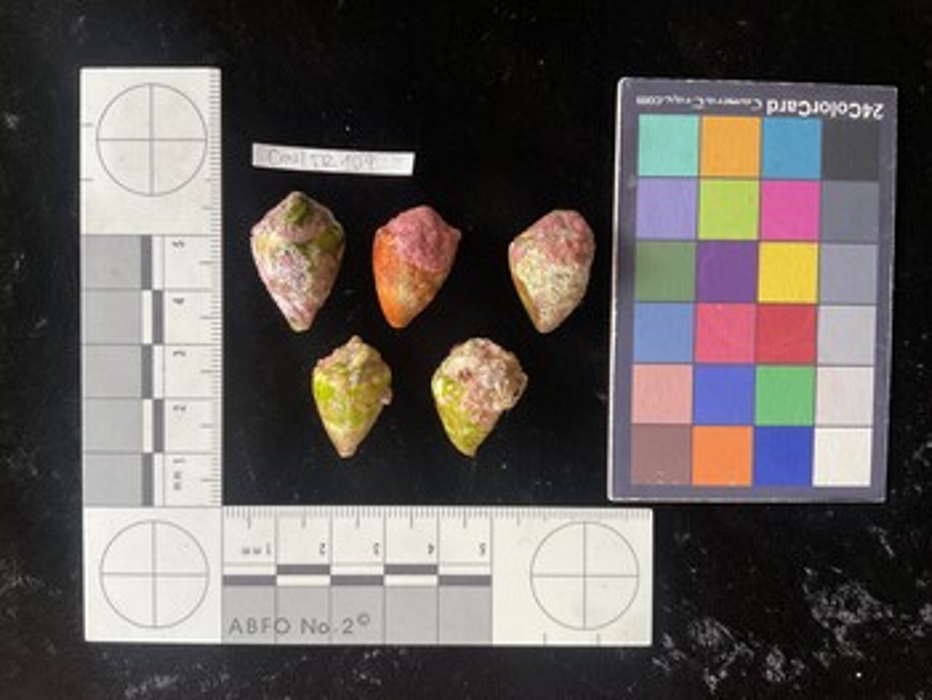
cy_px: 350
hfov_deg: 61.6
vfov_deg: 48.3
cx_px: 466
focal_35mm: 29
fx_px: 781
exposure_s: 1/60
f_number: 1.8
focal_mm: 3
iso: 100
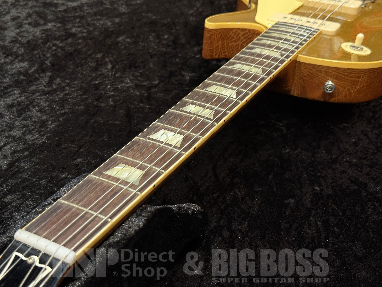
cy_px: 144
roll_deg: -3.3
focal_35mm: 48
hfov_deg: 39.7
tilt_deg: -32.3
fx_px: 530
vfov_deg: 30.3
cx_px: 191
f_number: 1.78
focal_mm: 6.76
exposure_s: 1/60
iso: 200
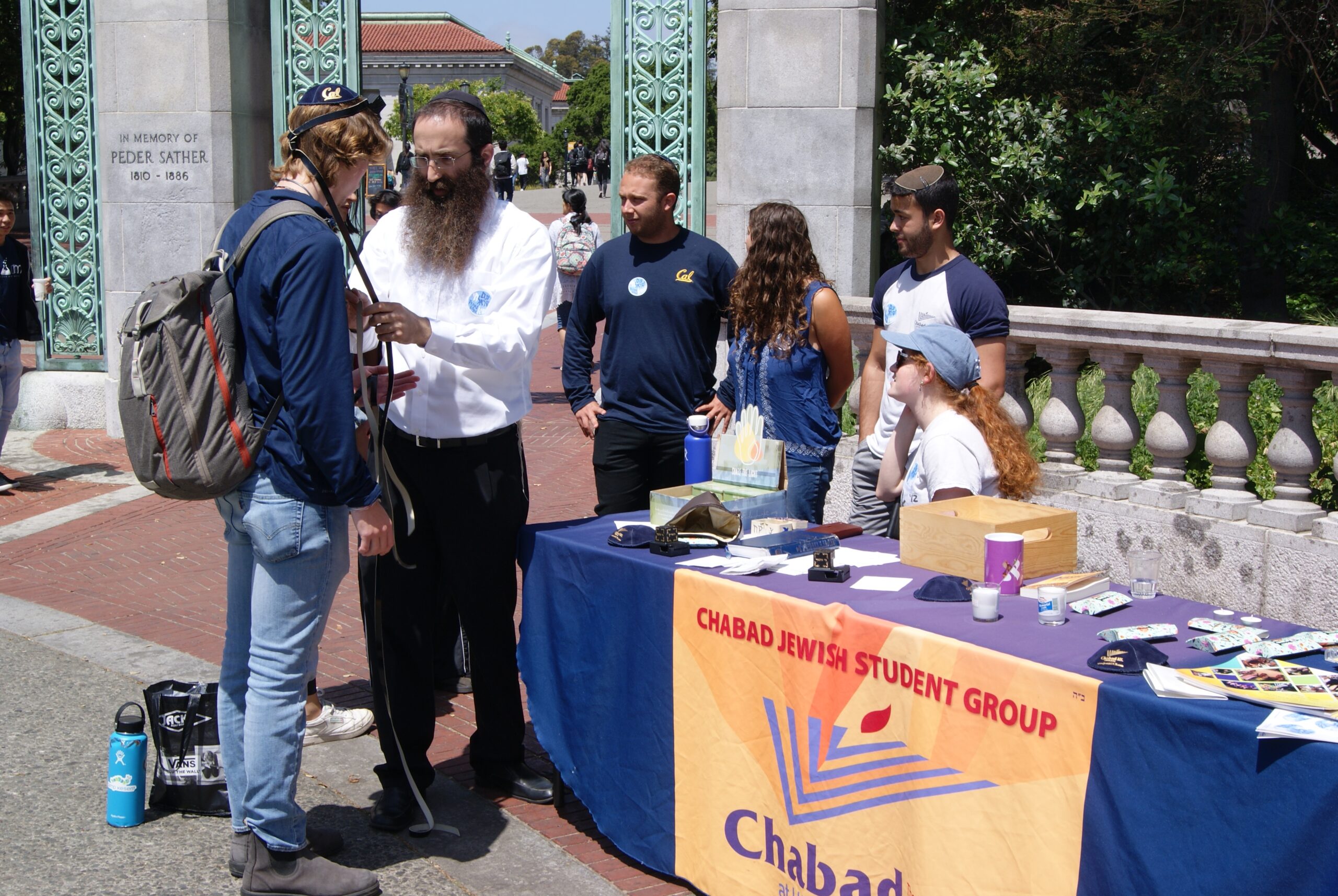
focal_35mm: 42
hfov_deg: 46.3
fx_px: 1563
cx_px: 669
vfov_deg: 32.0
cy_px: 448
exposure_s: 1/125
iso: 100
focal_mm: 28
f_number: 11
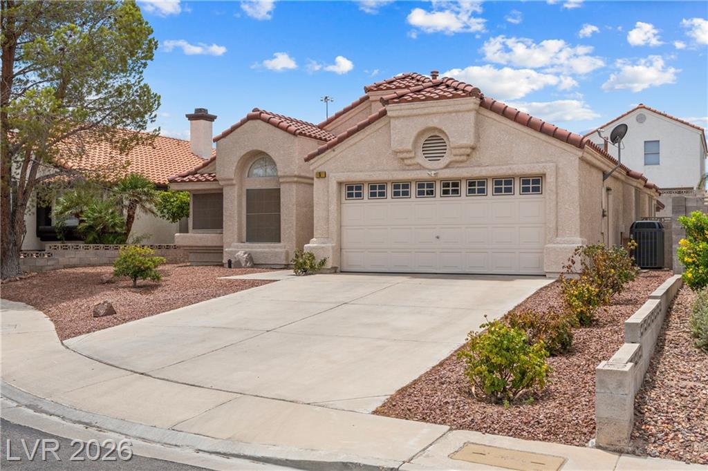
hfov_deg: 51.9
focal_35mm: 37
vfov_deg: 35.9
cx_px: 354
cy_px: 236
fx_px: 727
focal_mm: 25
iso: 400
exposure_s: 1/8000
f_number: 8
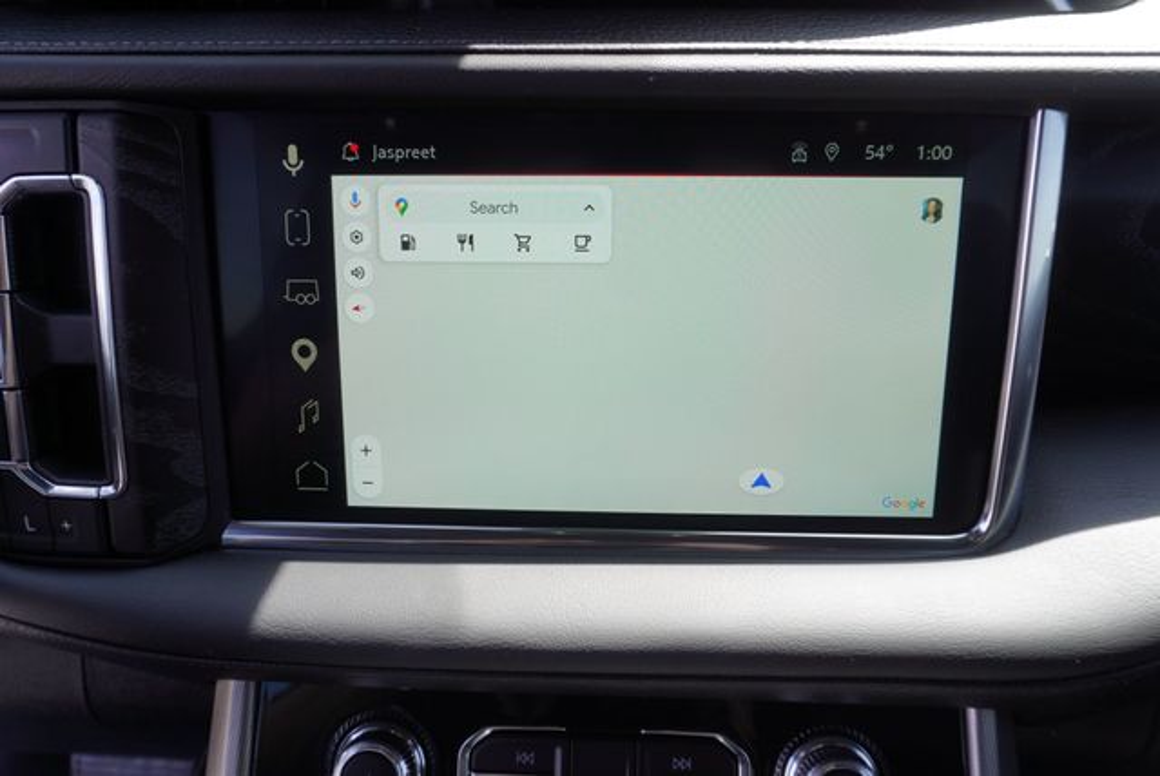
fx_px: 774
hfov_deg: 73.7
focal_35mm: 24
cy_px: 388
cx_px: 580
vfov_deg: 53.2
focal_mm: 16
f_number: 4.5
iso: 100
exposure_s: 1/100
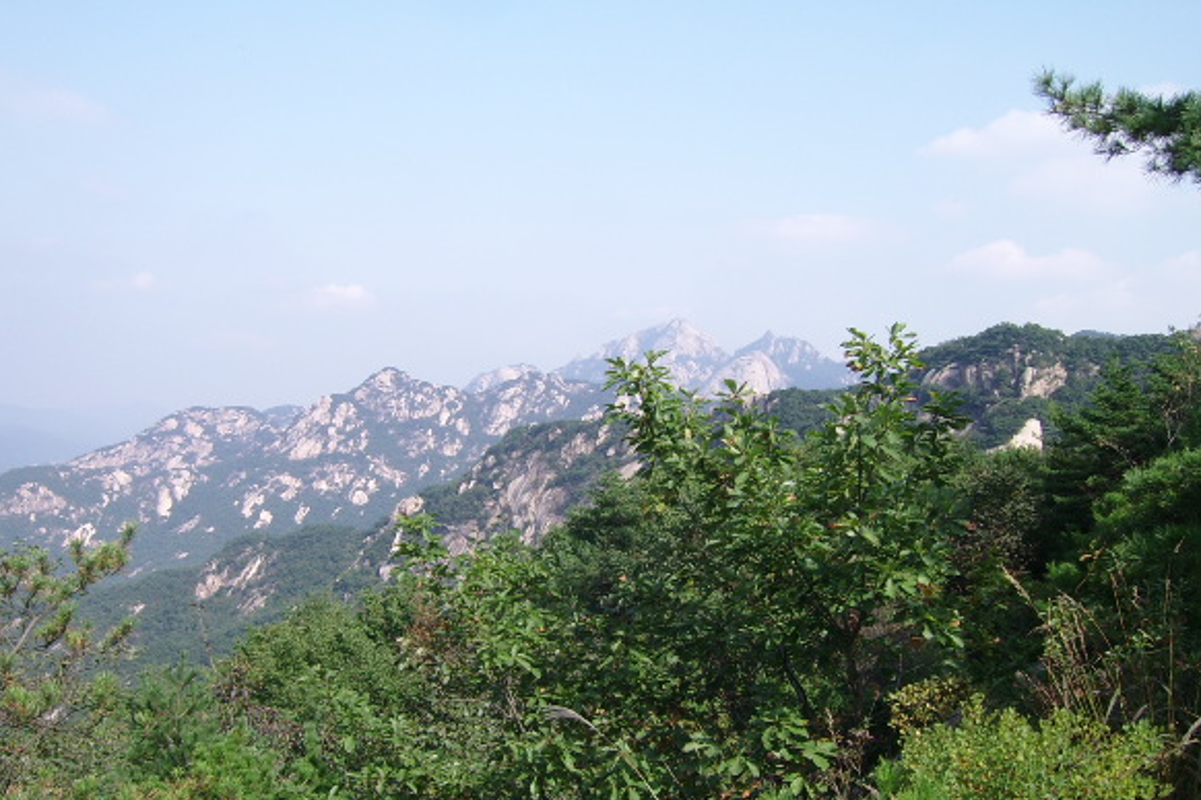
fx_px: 1334
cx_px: 582
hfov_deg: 48.5
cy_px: 460
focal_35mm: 40
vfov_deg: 33.3
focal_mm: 5.95
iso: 50
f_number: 5.8
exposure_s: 1/192
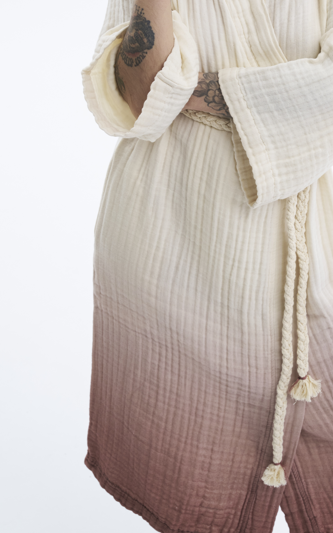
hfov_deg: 17.8
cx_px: 256
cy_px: 117
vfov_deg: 27.8
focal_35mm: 73
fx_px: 1055
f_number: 8
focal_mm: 42.4
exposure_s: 1/200
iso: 250
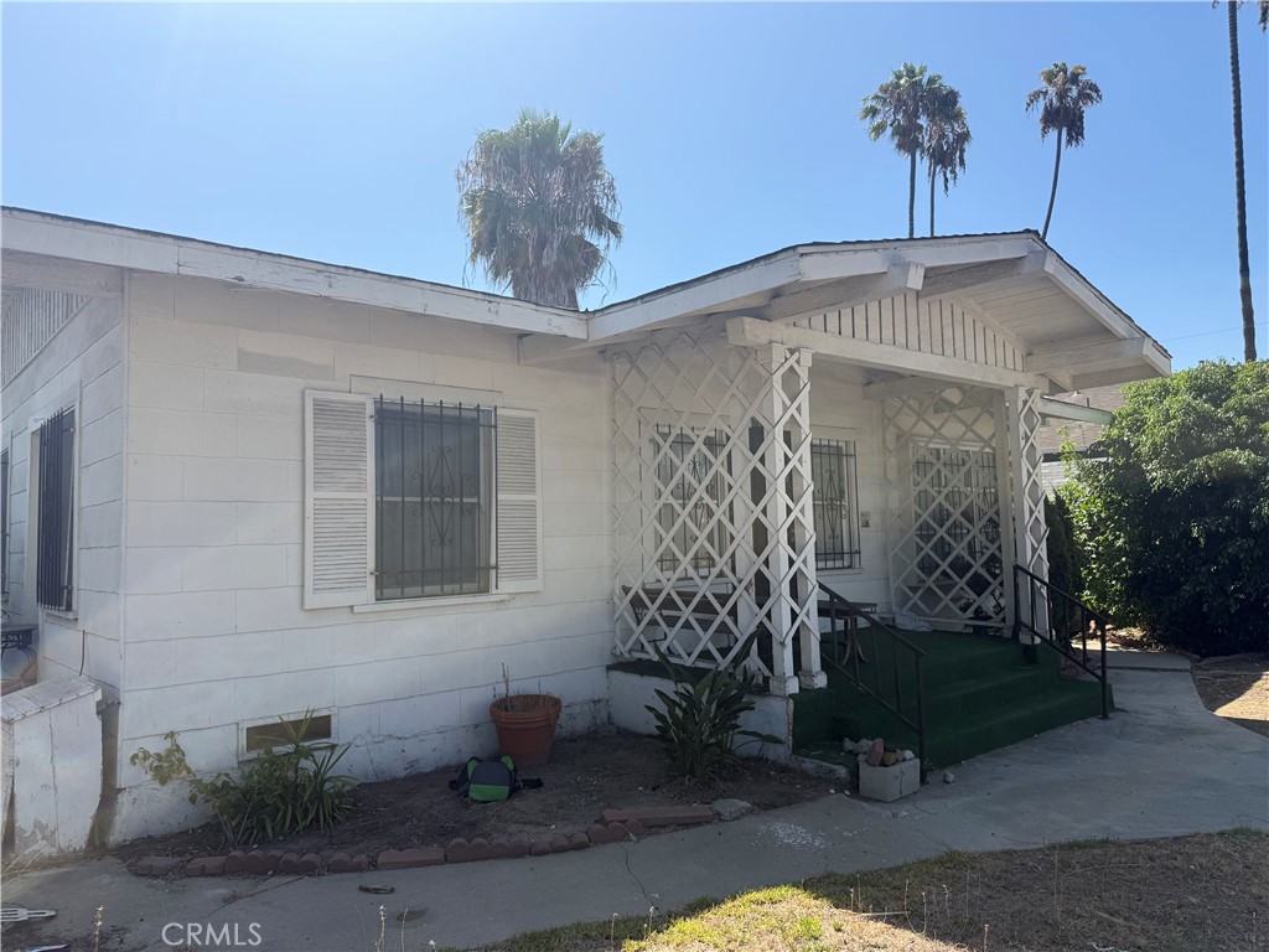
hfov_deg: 71.6
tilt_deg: +4.9
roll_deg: +1.8
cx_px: 634
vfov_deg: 56.8
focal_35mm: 24
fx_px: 880
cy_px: 476
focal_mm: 6.76
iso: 80
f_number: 1.78
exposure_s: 1/3584
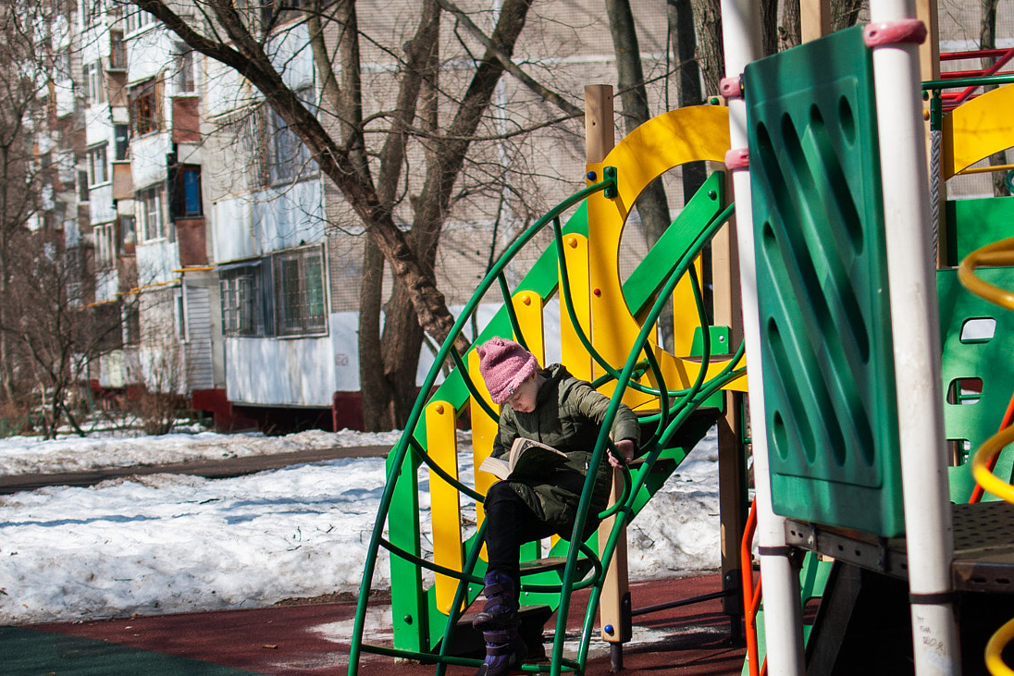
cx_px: 587
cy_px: 336
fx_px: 2161
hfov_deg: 26.4
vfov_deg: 17.8
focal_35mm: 77
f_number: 2.2
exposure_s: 1/2500
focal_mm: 35
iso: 100
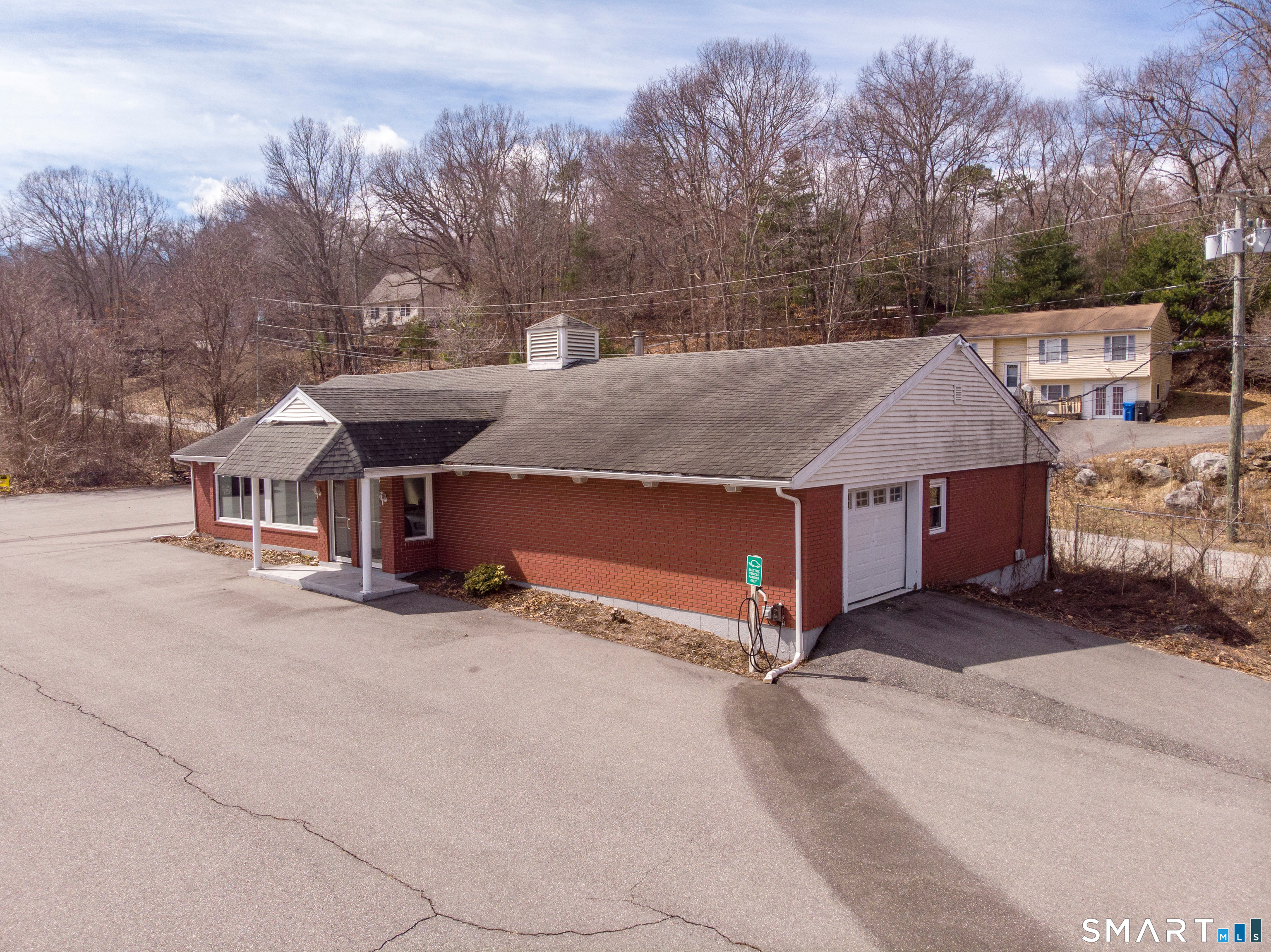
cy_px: 476
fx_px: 881
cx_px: 636
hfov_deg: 71.6
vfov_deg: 56.8
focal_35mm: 24
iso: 100
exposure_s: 1/1100
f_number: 2.8
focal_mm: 4.5
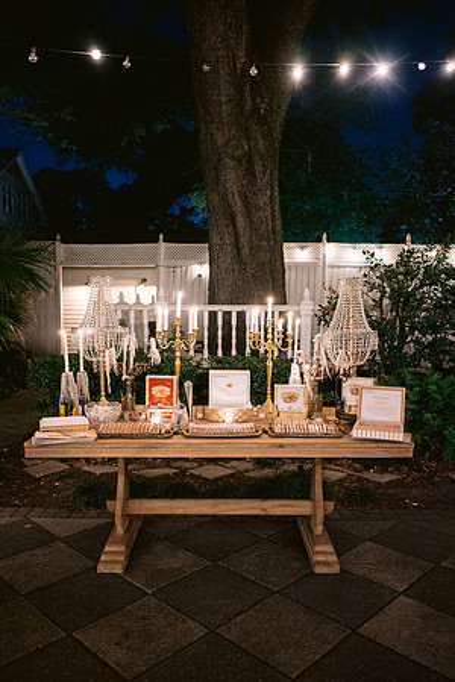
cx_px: 228
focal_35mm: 28
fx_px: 531
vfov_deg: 65.5
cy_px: 341
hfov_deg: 46.4
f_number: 2.8
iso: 2500
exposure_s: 1/30
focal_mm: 28
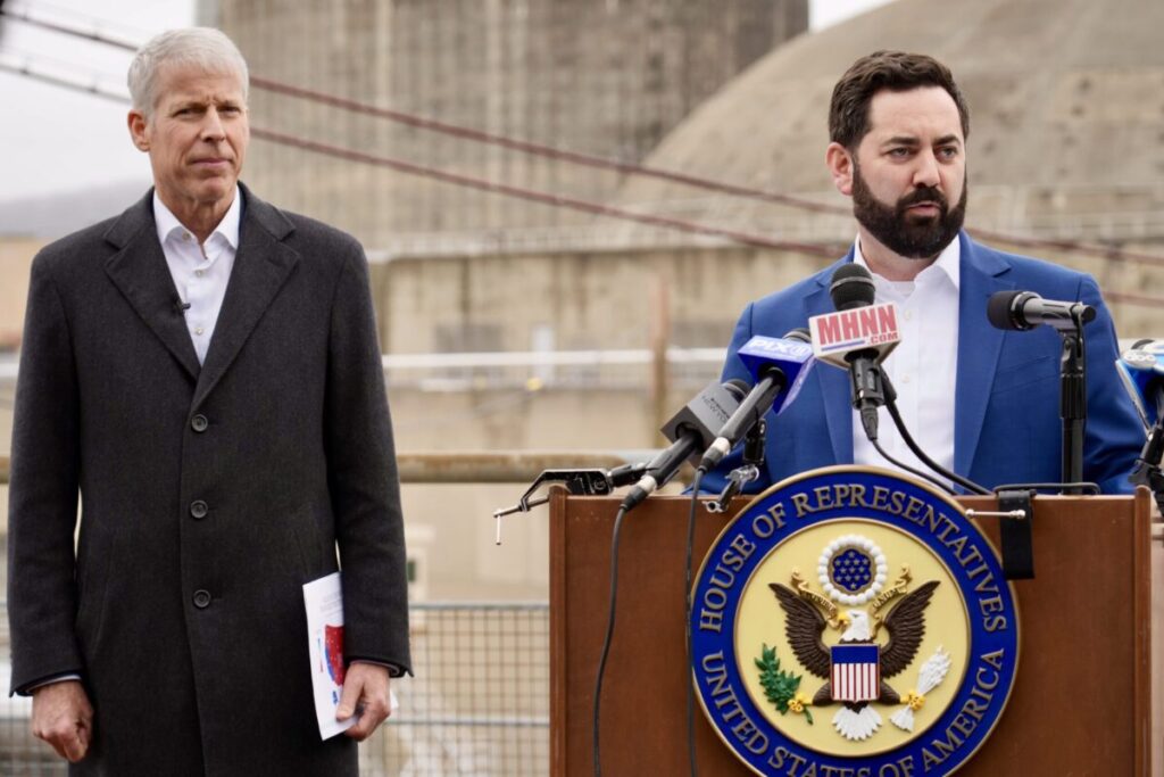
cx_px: 582
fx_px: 2943
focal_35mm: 91
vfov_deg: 15.0
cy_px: 388
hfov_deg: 22.4
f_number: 5
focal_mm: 91
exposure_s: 1/100
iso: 125
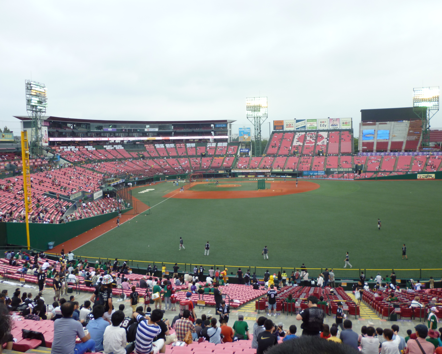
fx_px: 392
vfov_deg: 48.5
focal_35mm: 30
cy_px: 175
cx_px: 242
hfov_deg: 58.7
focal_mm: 5
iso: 100
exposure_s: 1/125
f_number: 3.1
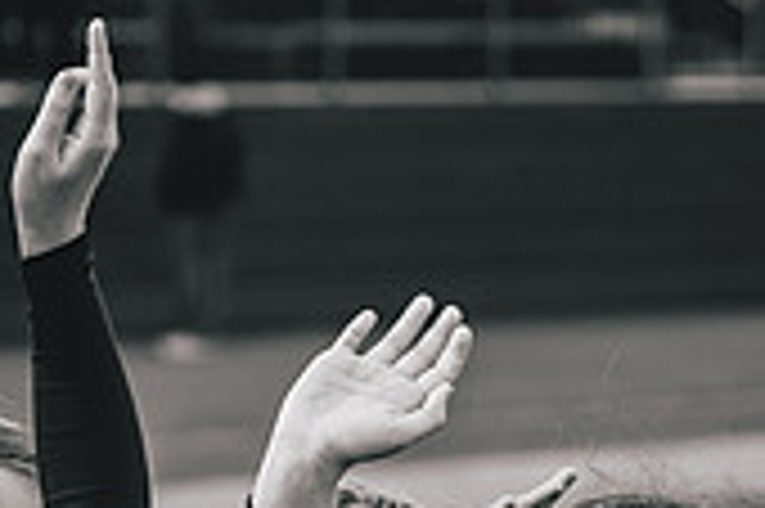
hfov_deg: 8.4
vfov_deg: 5.8
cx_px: -438
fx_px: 5053
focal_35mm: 238
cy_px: 146
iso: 800
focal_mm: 68
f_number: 2.8
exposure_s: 1/1600
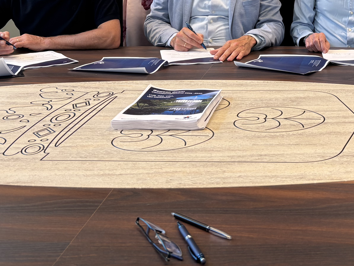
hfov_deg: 30.3
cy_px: -22
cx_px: 290
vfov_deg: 22.4
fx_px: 634
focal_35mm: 62
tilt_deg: -5.6
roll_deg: +0.9
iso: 125
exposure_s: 1/100
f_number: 1.6
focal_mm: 5.96
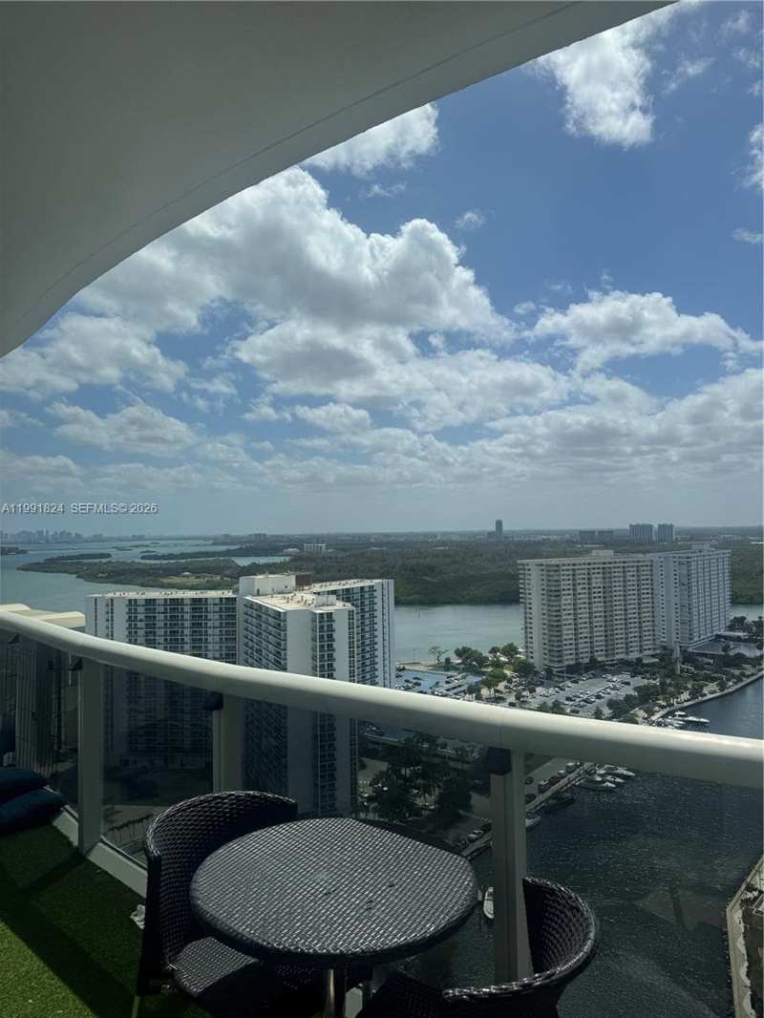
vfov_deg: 71.6
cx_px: 382
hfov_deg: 56.8
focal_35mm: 24
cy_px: 509
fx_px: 706
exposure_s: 1/5348
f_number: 1.78
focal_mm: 6.76
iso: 80
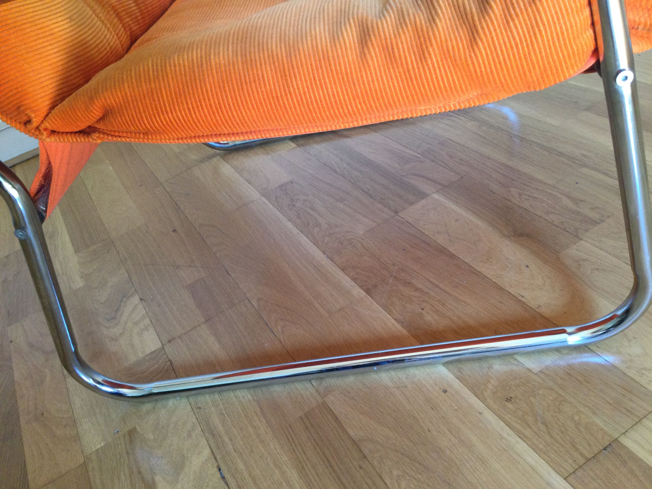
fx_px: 584
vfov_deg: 45.4
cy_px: 244
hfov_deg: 58.4
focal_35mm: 31
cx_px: 326
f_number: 2.4
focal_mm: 3.3
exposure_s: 1/33
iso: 50
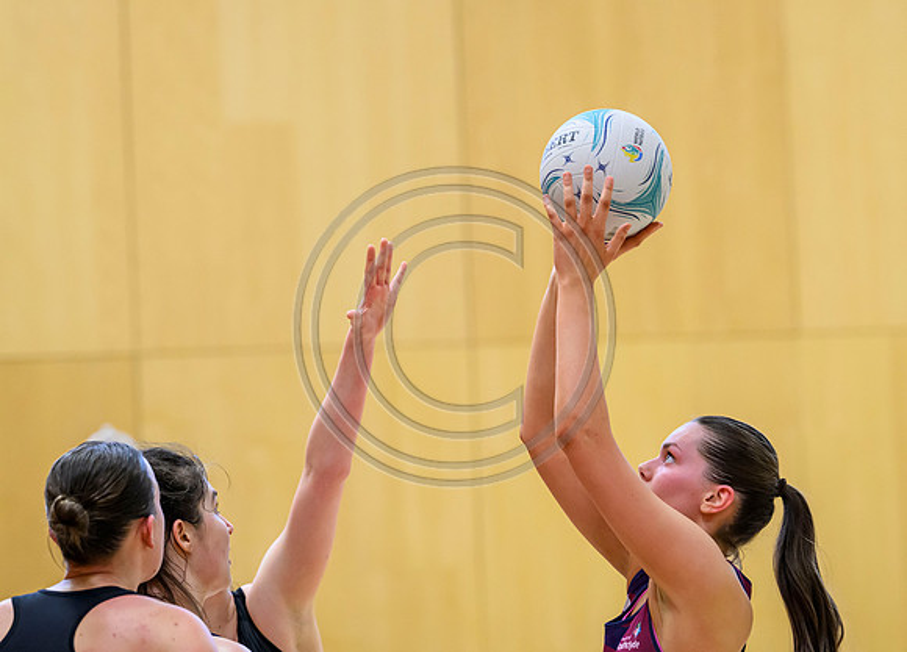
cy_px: 197
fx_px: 5363
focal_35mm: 208
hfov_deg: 9.7
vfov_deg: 7.0
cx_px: 543
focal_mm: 140
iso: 4000
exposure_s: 1/800
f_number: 3.2
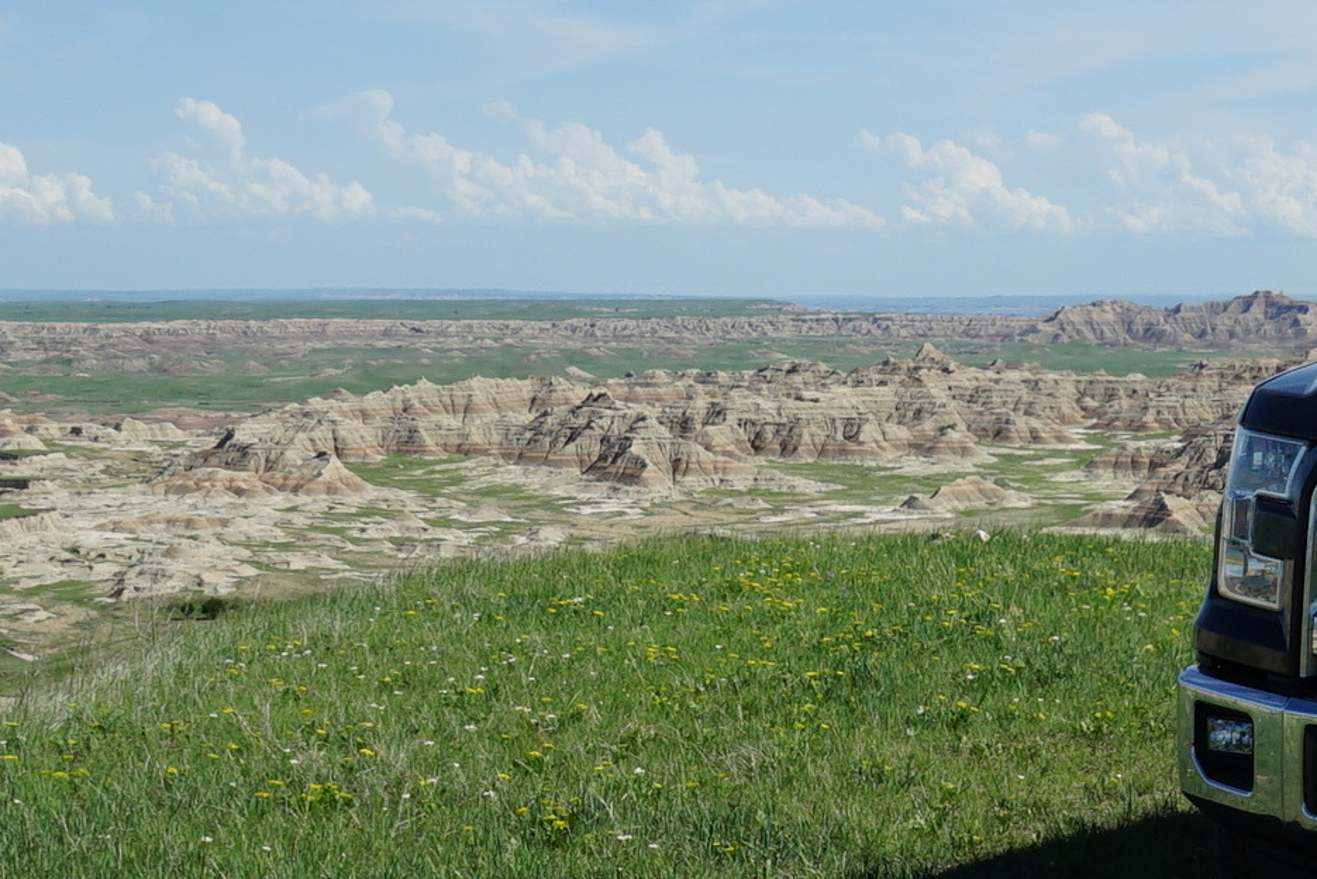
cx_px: 1220
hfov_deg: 19.8
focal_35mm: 101
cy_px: 483
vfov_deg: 13.6
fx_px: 3696
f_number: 11
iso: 100
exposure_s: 1/200
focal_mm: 24
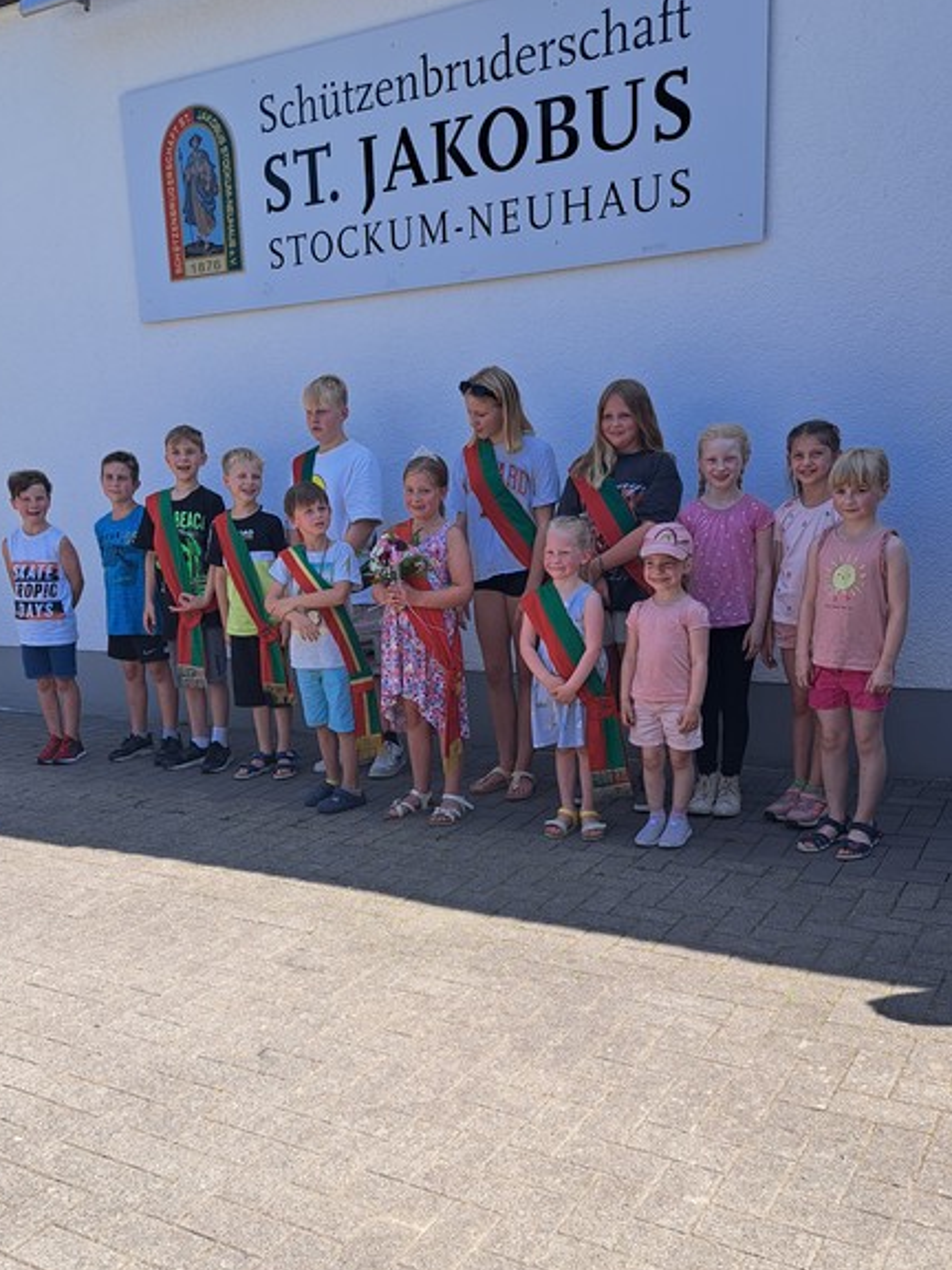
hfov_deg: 44.1
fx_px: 1173
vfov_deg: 56.5
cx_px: 425
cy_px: 741
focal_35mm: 32
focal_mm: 5.23
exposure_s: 1/475
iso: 50
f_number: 1.8
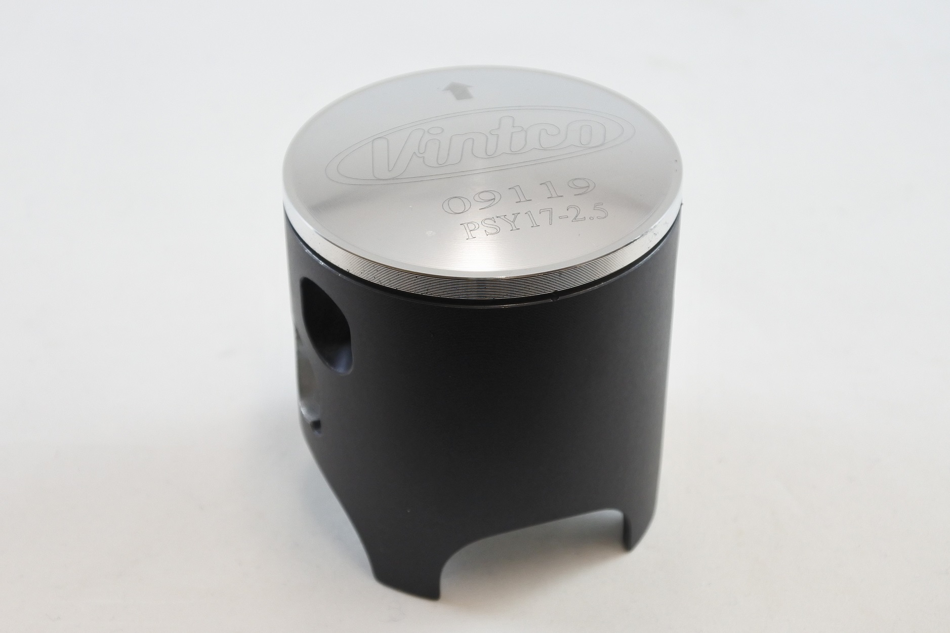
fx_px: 1346
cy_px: 316
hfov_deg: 38.9
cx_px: 475
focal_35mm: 51
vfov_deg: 26.5
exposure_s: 1/125
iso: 500
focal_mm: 18.9
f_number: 4.5
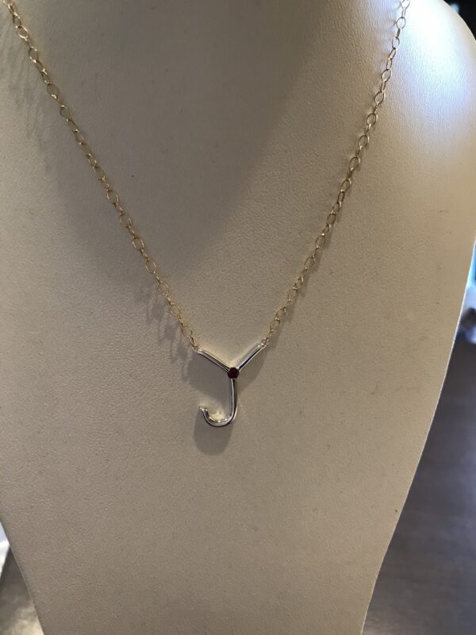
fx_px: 513
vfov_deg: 63.4
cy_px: 318
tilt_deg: -18.9
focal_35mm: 28
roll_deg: -2.6
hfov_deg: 49.7
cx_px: 238
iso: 40
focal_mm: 3.99
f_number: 1.8
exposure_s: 1/30
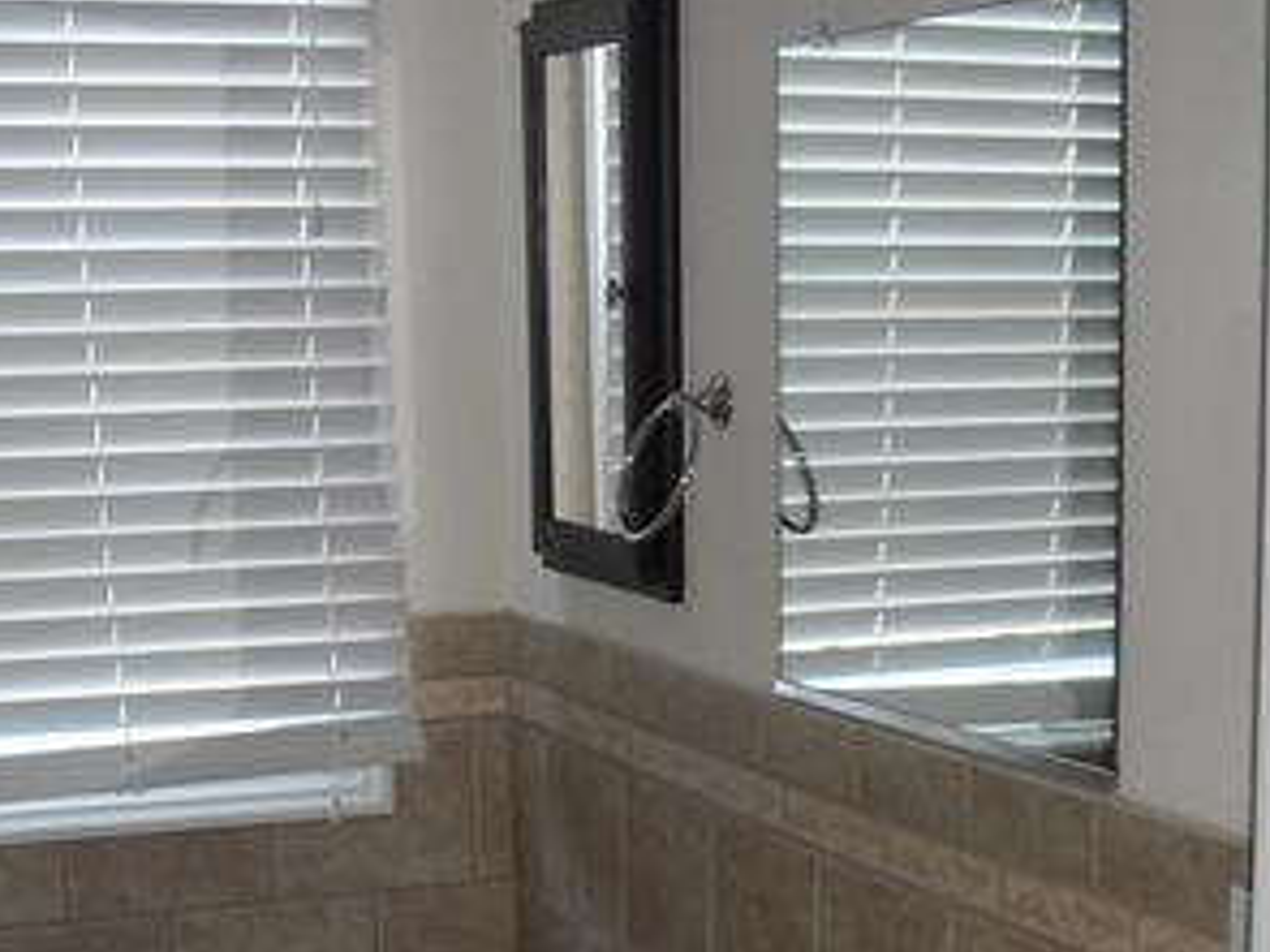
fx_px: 2787
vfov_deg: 19.0
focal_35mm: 76
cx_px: 667
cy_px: 887
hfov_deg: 25.7
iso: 200
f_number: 2.8
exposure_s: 1/60
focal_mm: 5.7
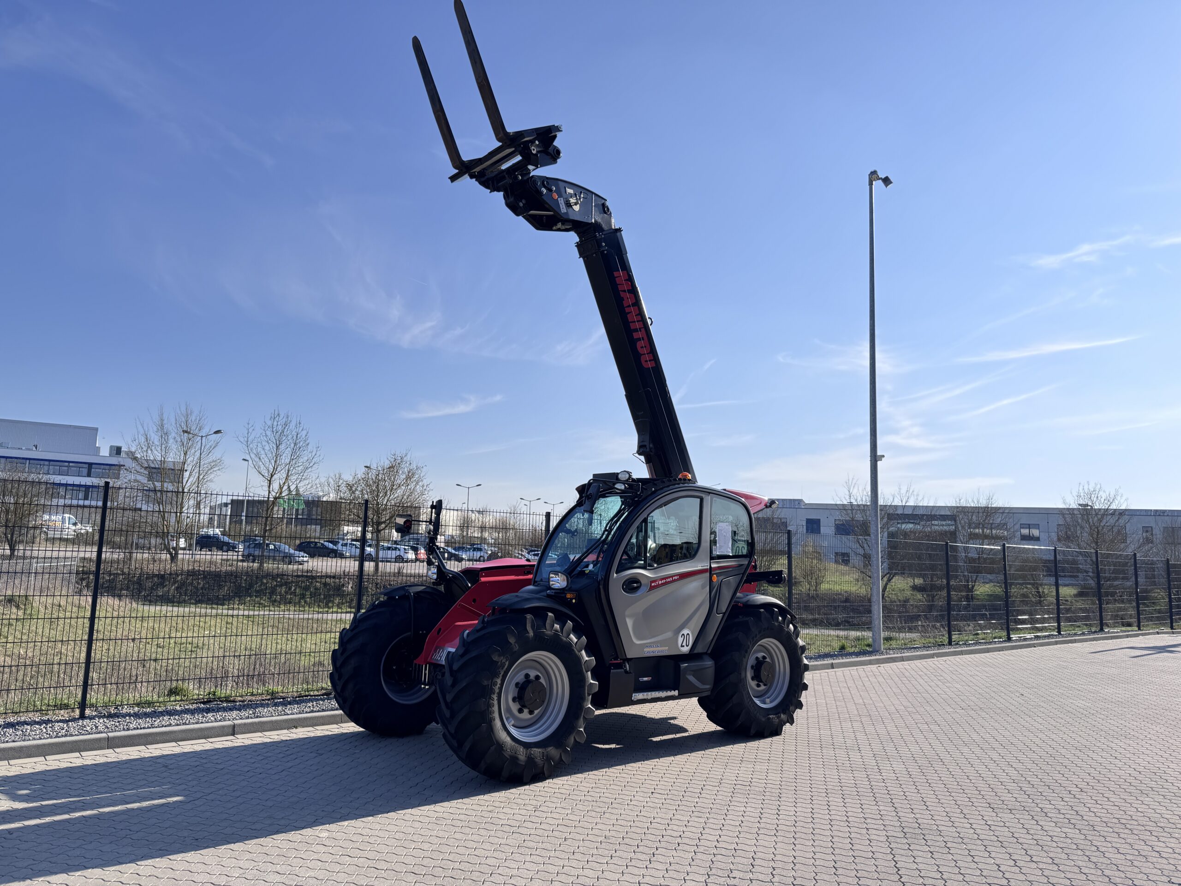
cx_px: 590
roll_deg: -2.1
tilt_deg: +7.3
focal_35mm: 24
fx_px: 819
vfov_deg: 56.8
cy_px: 443
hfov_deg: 71.6
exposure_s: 1/2174
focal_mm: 6.76
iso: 80
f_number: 1.78
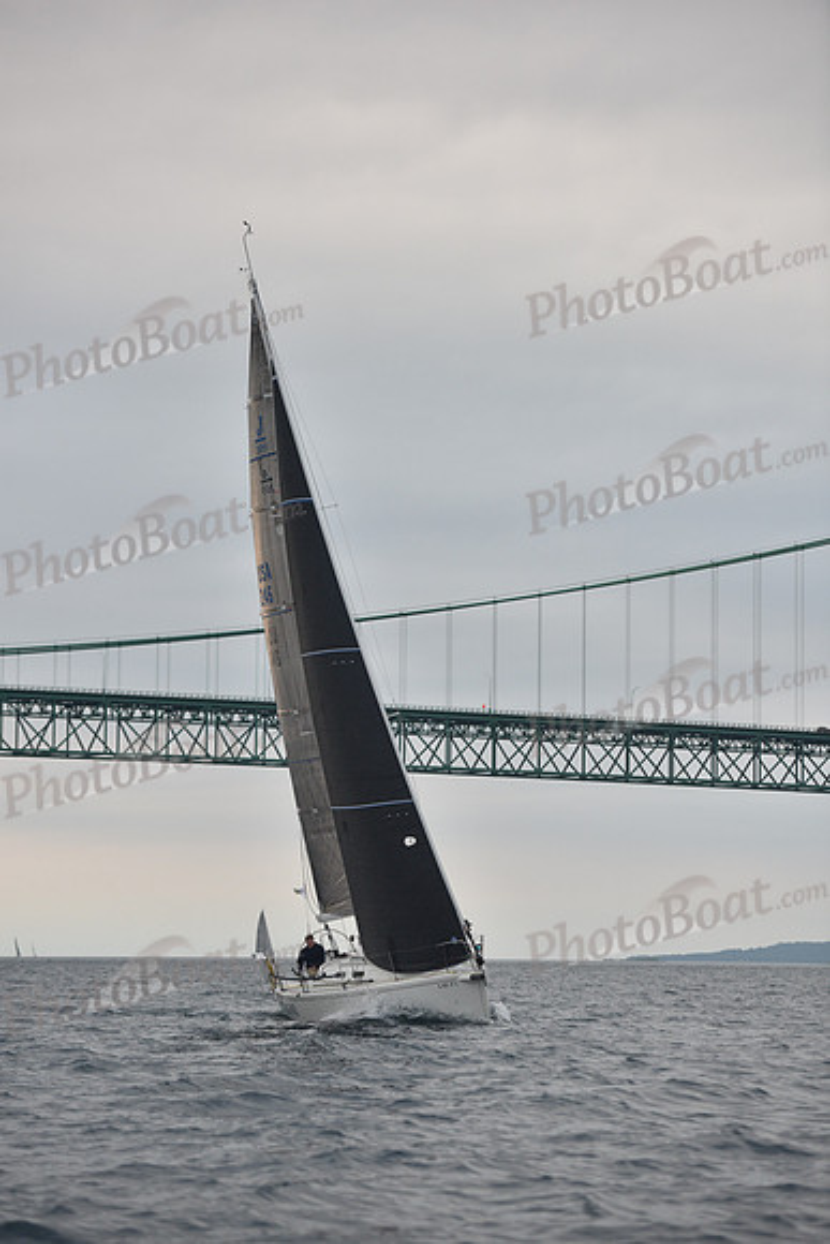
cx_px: 415
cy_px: 622
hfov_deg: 11.8
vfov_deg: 17.6
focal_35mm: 116
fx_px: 4009
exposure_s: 1/640
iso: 500
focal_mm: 116
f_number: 3.2
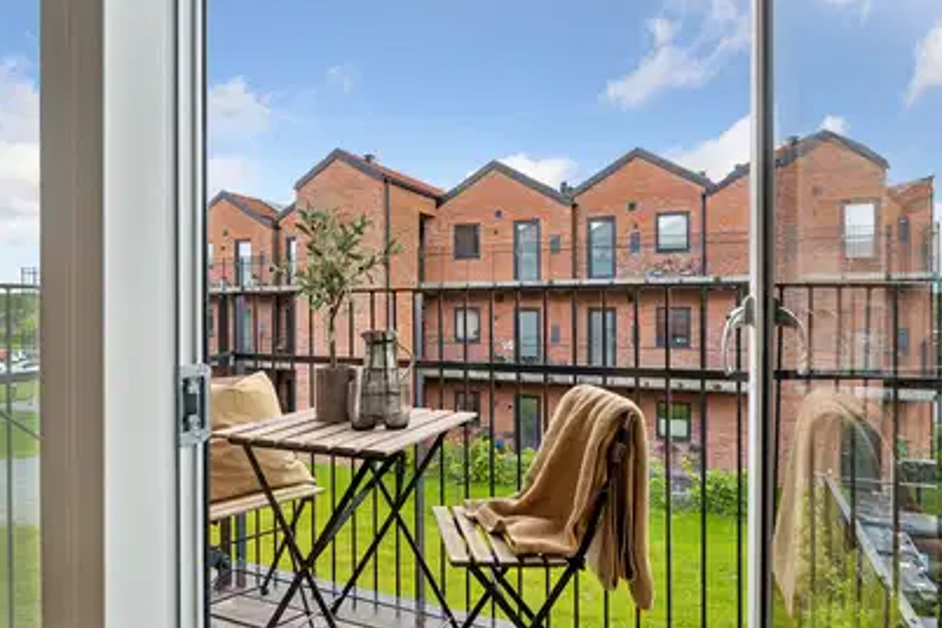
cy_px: 309
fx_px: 615
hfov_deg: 74.8
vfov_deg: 54.1
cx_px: 462
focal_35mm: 24
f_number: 6.3
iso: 200
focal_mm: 15
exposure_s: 1/250
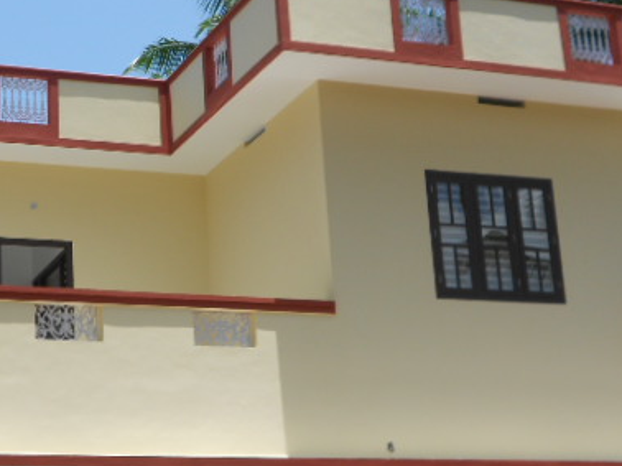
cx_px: 130
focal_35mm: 83
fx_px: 1490
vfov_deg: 17.8
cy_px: 265
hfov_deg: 23.3
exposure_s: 1/500
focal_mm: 9
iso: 80
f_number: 4.5
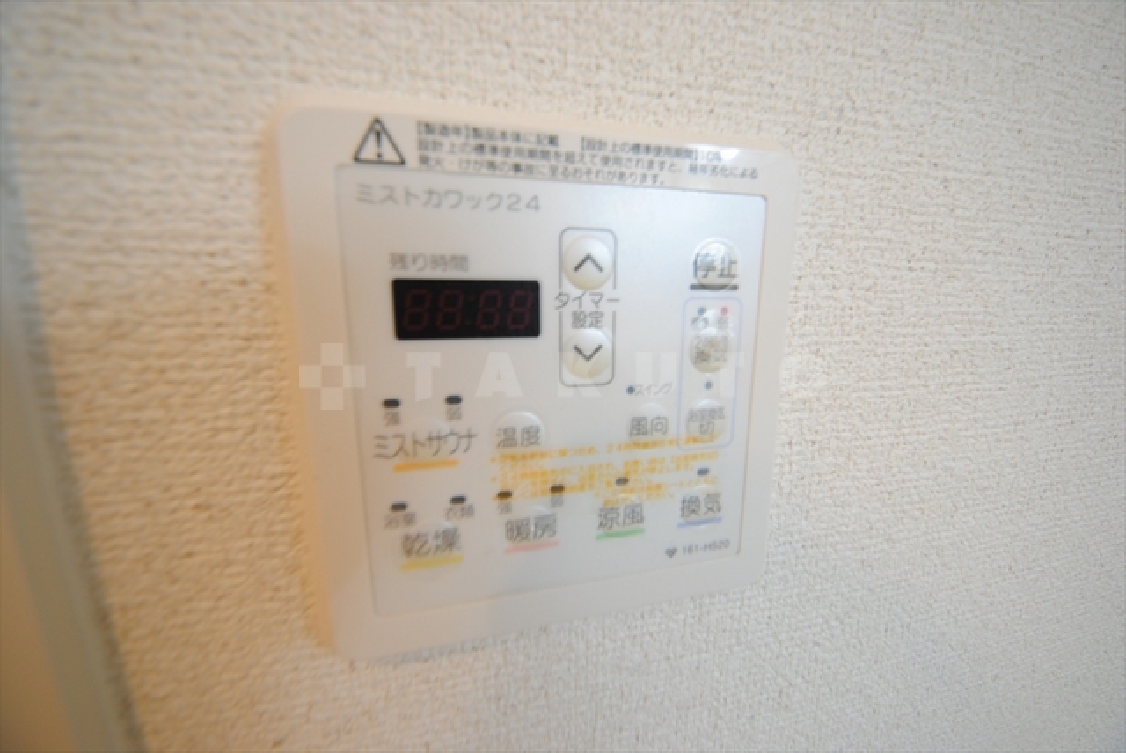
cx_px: 563
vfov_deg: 63.3
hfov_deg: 85.4
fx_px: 610
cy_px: 376
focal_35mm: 20
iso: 100
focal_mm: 13
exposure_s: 1/5
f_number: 5
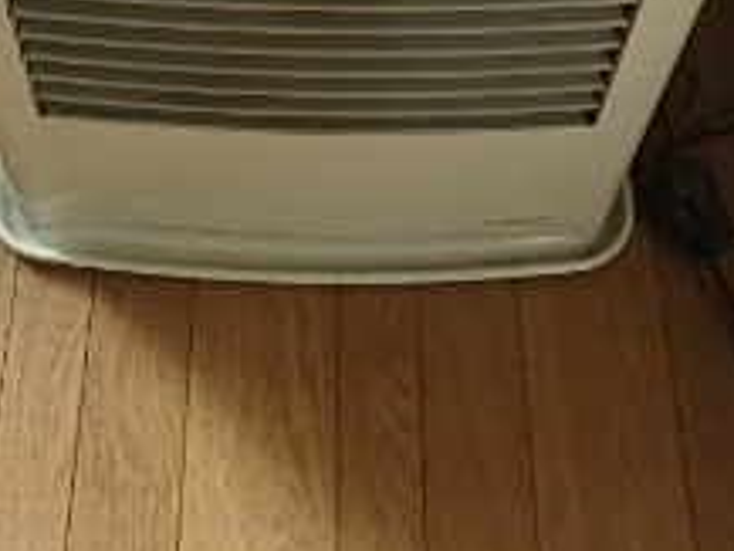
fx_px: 1315
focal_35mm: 62
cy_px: -81
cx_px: 267
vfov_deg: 22.1
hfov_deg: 31.0
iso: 125
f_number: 3.5
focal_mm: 3.7
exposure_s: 1/125
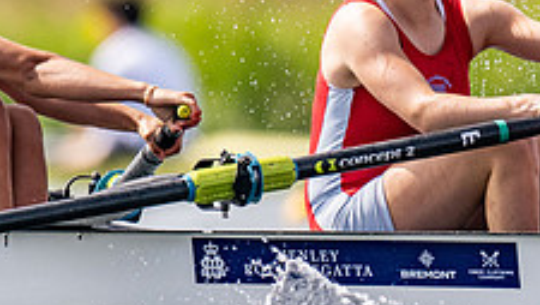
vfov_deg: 0.5
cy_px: 34
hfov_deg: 0.9
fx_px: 34752
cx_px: -137
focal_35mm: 2425
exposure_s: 1/2500
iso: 180
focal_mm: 600
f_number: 4
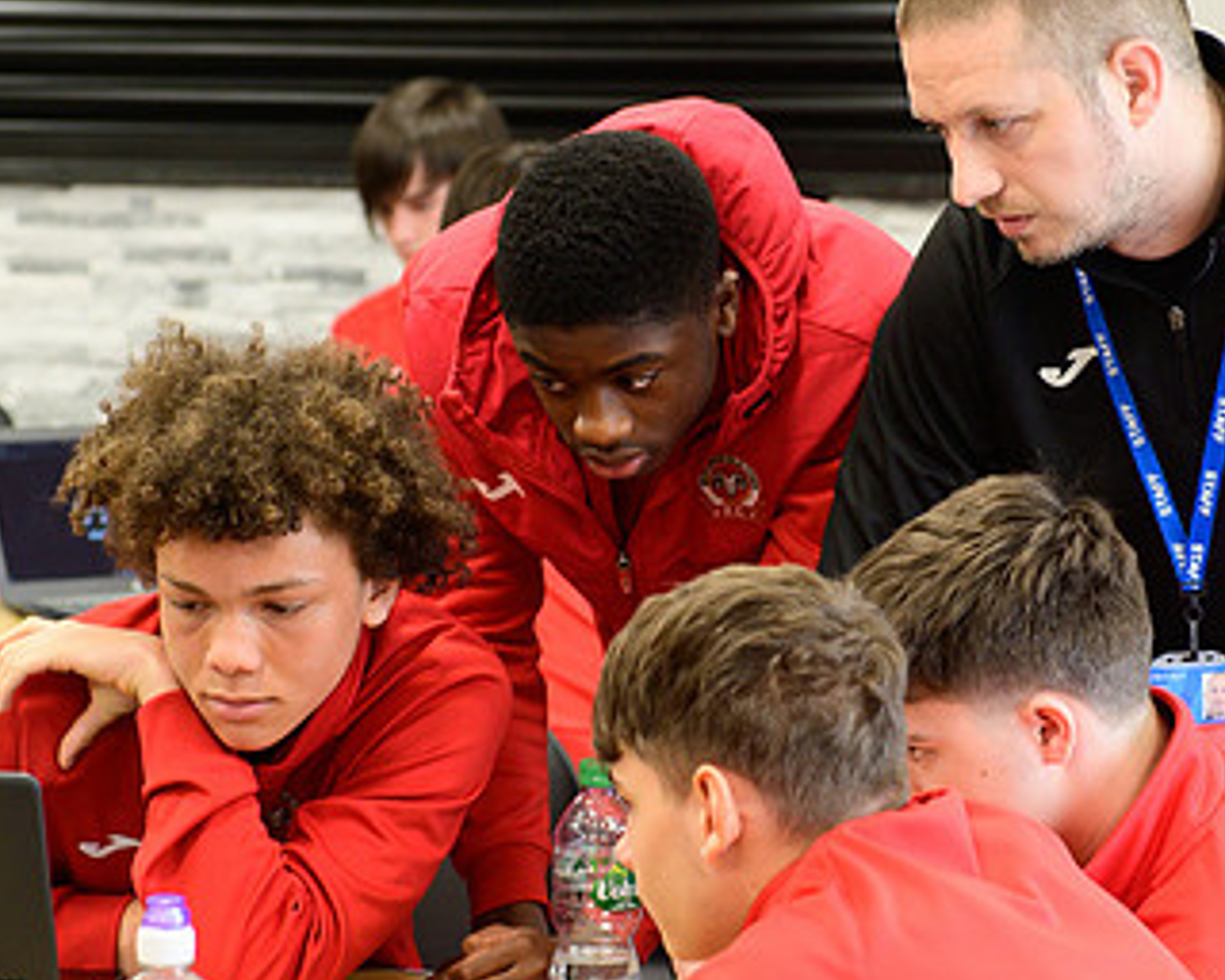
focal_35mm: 154
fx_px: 5583
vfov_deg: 10.0
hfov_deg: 12.5
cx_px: 639
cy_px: 610
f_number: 4
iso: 1250
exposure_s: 1/80
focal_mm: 70
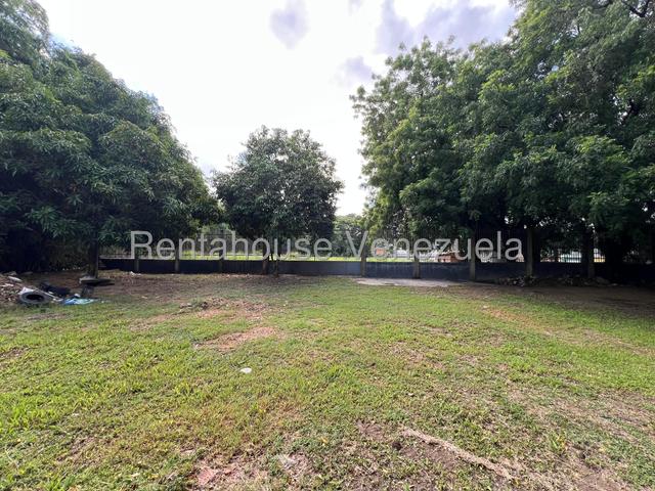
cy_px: 246
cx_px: 328
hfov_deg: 106.2
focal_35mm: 13
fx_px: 246
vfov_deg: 89.9
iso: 32
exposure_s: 1/186
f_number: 1.8
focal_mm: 1.57
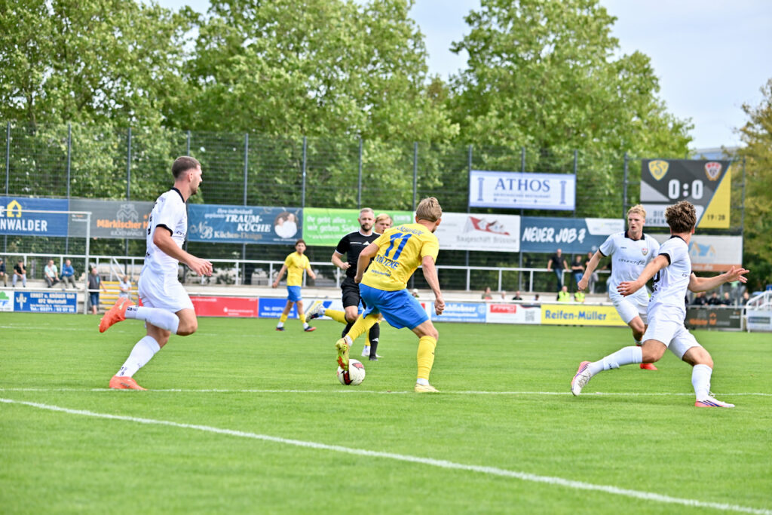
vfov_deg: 10.2
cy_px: 258
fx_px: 2895
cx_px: 386
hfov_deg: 15.2
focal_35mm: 135
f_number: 5
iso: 450
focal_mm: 135
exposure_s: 1/1600
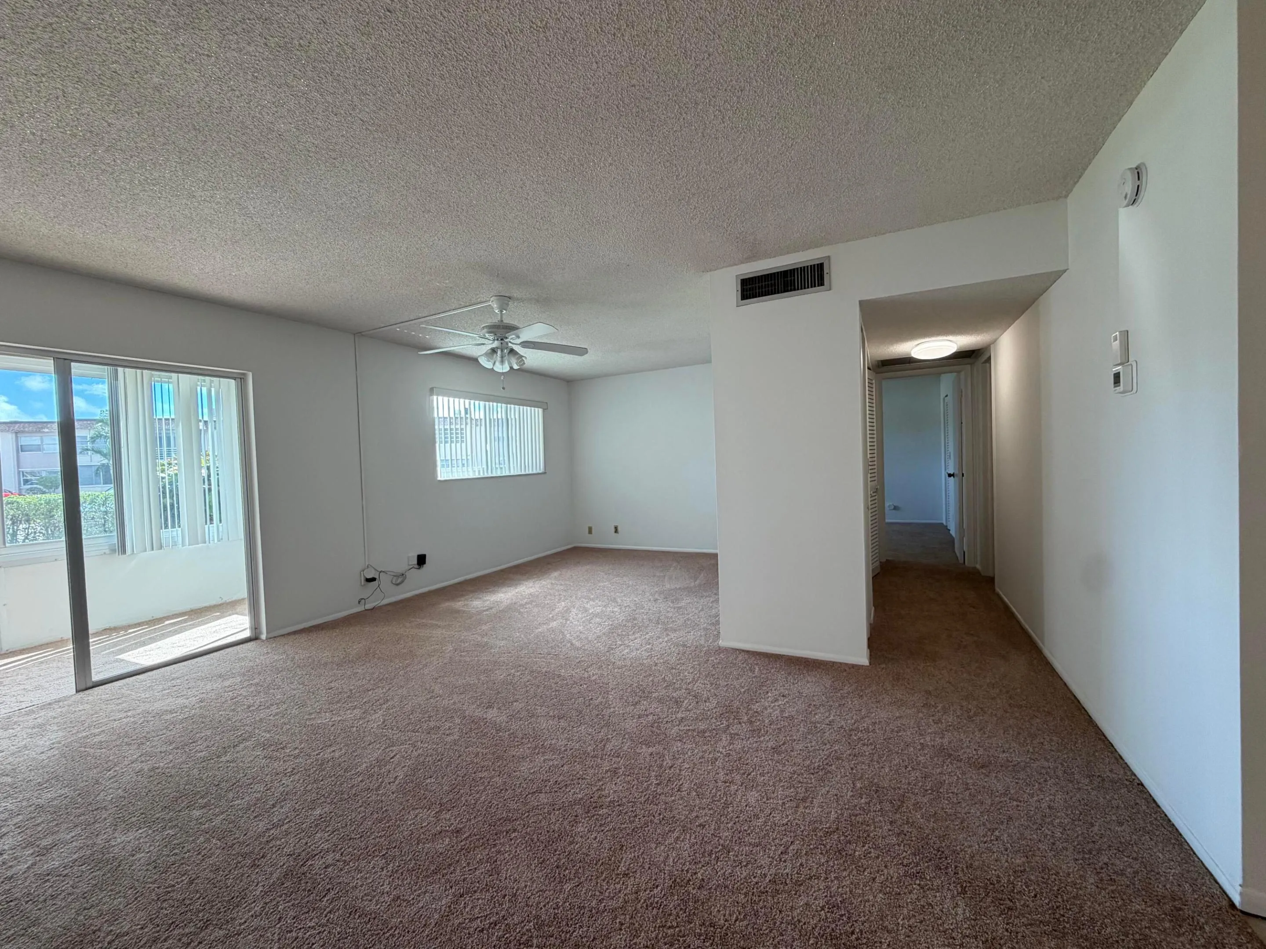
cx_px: 633
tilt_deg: -1.7
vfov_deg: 85.7
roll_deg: +2.1
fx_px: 512
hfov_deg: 102.1
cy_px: 474
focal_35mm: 14
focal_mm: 2.22
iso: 100
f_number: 2.2
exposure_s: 1/120
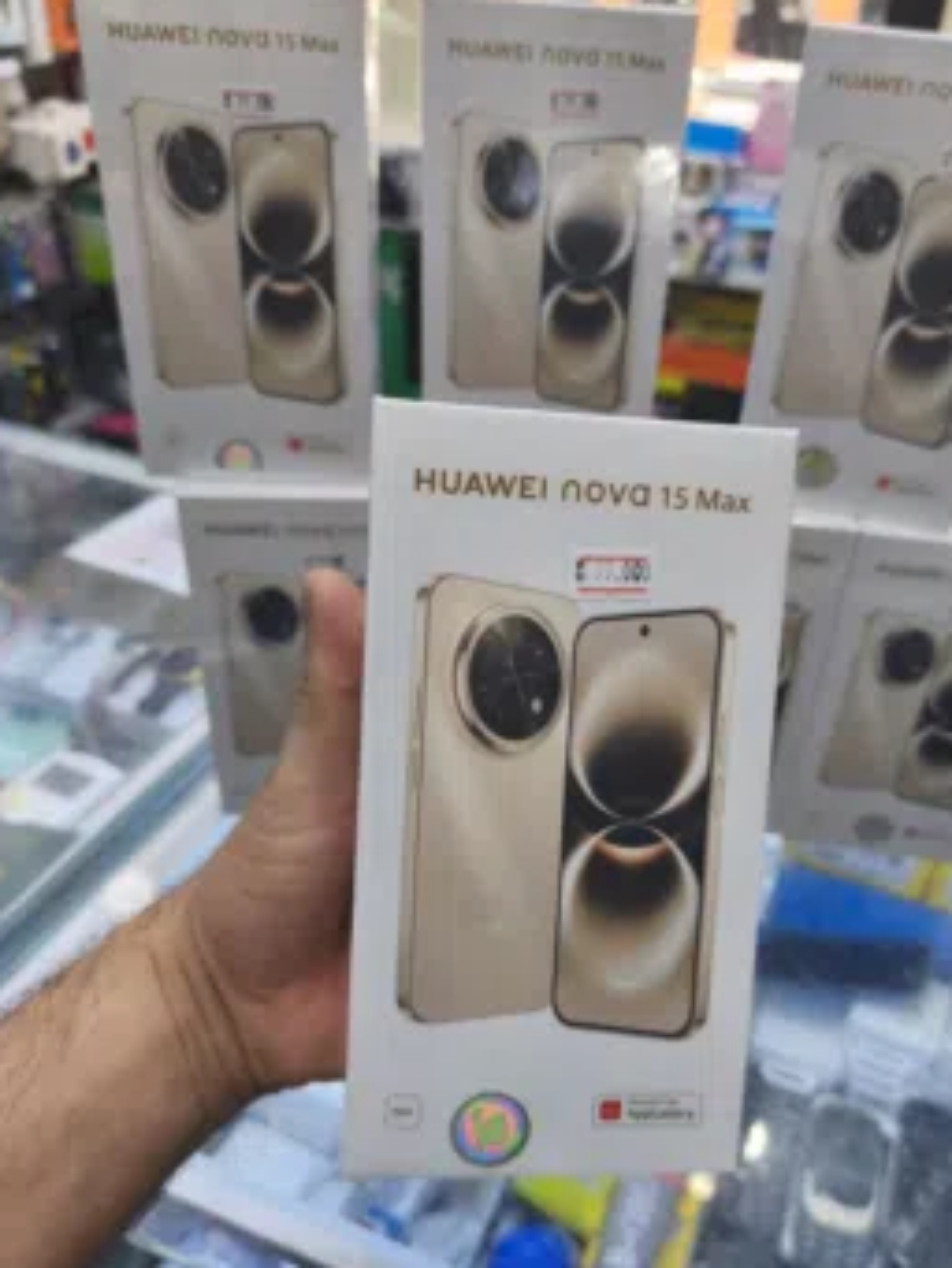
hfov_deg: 51.2
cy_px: 677
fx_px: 989
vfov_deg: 65.2
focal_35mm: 27
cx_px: 539
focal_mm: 6.18
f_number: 1.65
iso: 64
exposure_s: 1/99.9
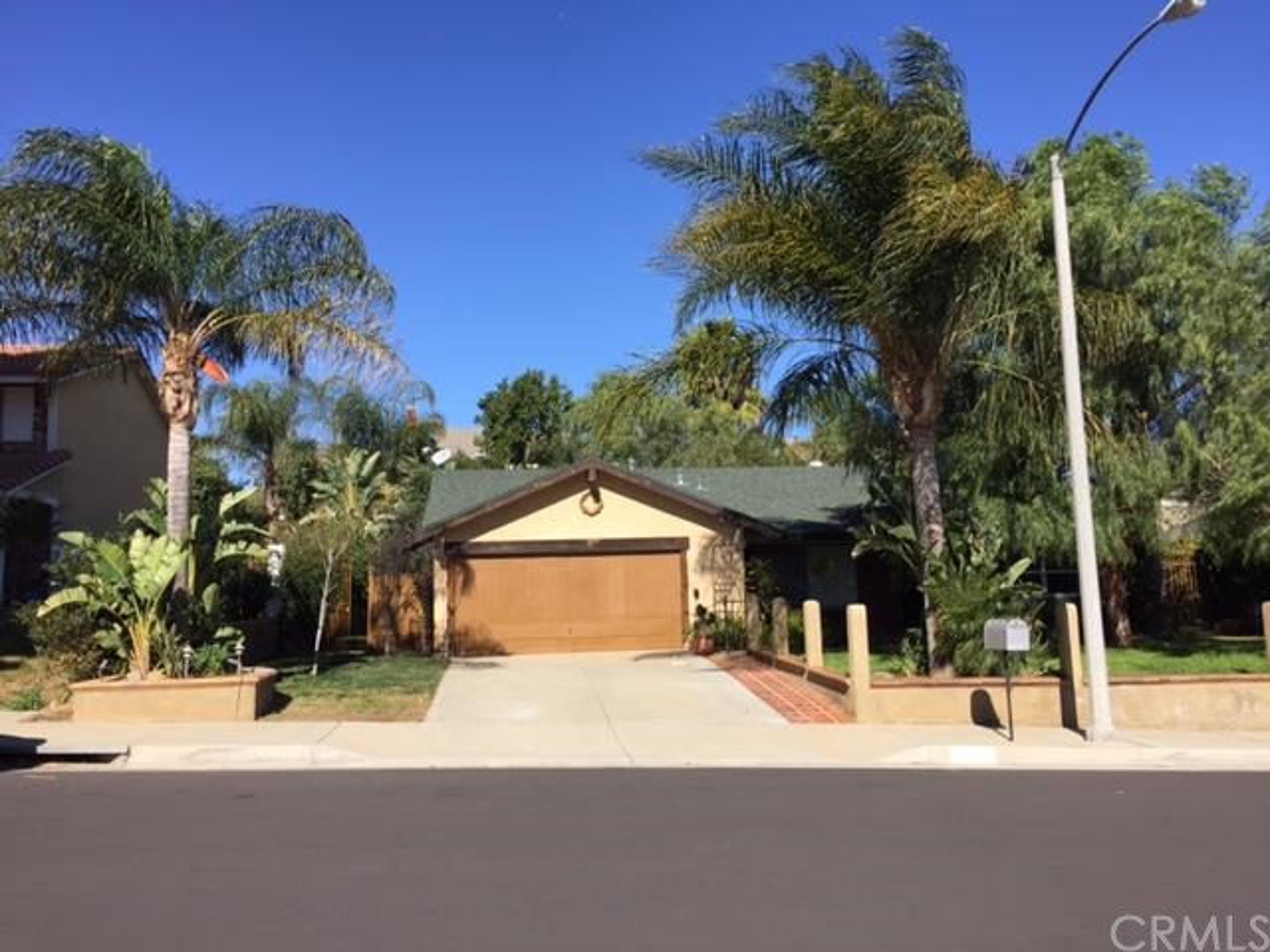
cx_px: 635
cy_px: 476
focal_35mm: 29
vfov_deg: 48.2
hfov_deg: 61.7
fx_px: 1064
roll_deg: +2.0
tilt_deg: +7.2
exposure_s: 1/1980
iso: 32
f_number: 2.2
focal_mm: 4.15
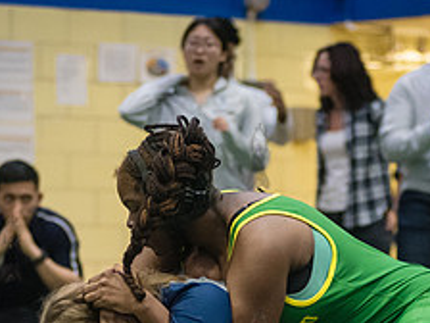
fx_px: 3366
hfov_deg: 7.3
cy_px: 340
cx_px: 230
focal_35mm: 271
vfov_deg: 5.5
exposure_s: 1/500
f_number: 3.2
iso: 5000
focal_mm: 100
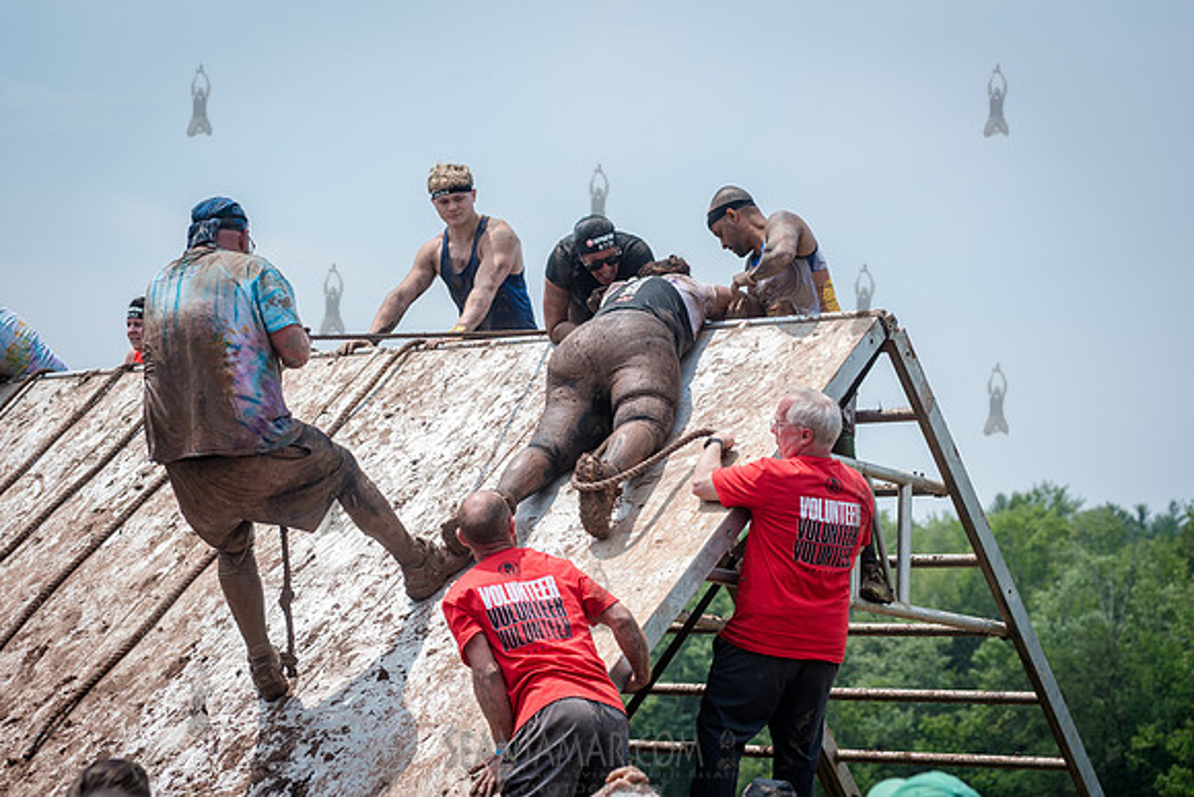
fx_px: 2654
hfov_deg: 25.4
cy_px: 398
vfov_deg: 17.1
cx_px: 597
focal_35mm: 80
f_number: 5
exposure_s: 1/1600
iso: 250
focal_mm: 80
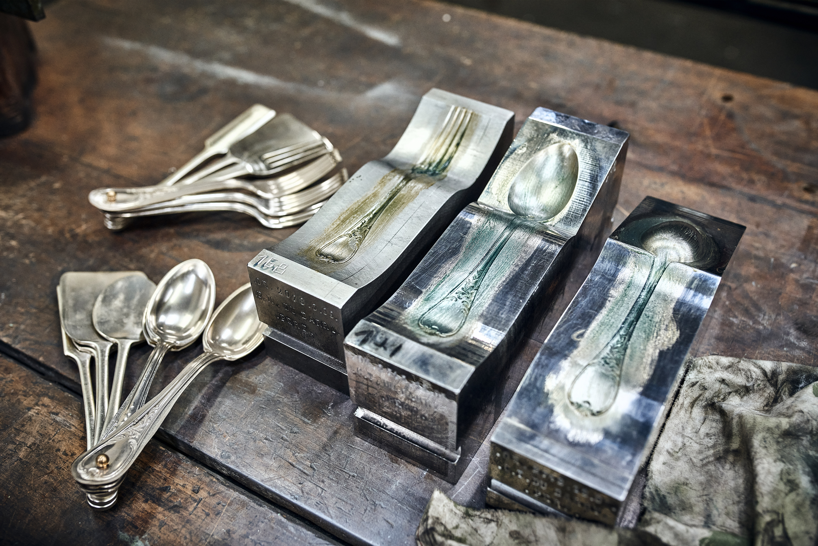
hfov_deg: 54.4
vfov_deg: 37.9
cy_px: 273
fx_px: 795
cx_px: 409
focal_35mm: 35
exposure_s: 1/200
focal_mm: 35
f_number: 3.2
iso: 800
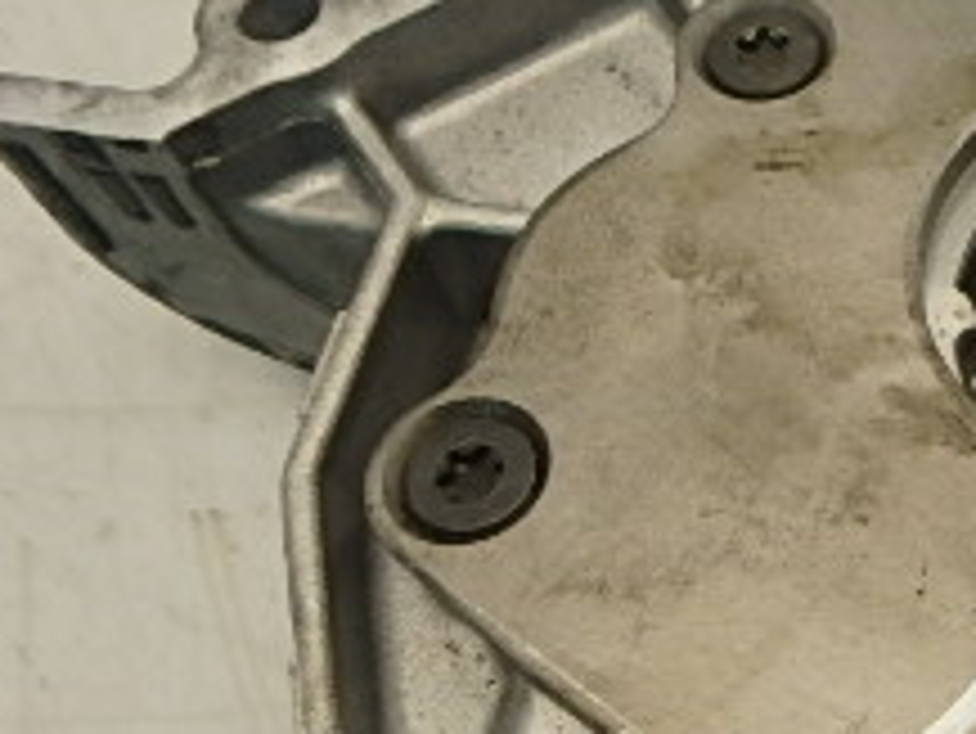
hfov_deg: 26.9
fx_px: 1749
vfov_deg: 23.6
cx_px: 1228
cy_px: 459
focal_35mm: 62
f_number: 3.5
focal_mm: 3.7
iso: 200
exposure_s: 1/60
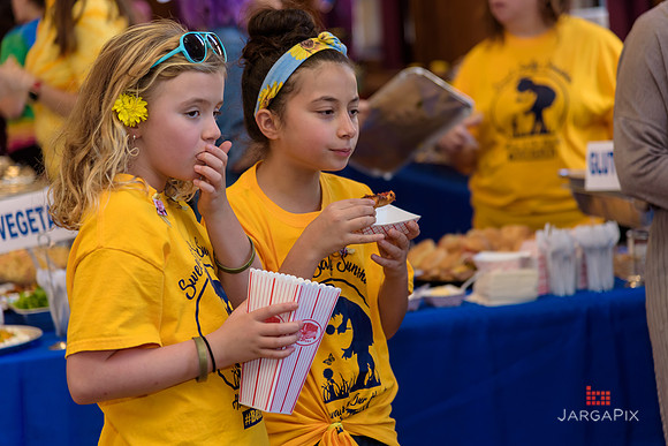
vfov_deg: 11.4
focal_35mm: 120
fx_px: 2227
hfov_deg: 17.1
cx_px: 334
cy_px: 223
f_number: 4
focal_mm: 120
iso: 800
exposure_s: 1/125
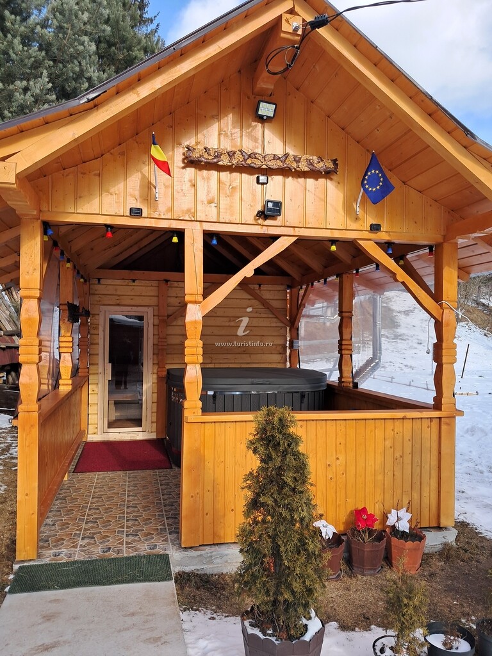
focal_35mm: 27
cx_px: 246
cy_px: 328
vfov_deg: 65.3
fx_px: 512
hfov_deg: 51.4
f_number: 1.8
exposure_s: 1/279
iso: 50
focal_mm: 4
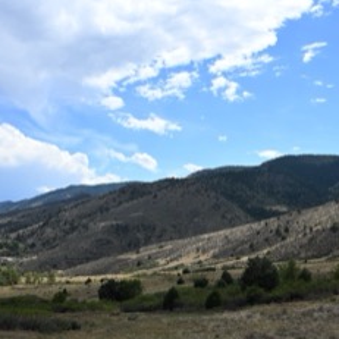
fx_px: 562
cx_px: 258
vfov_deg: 33.5
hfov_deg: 32.8
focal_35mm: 51
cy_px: 183
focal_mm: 34.5
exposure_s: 1/250
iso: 200
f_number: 11
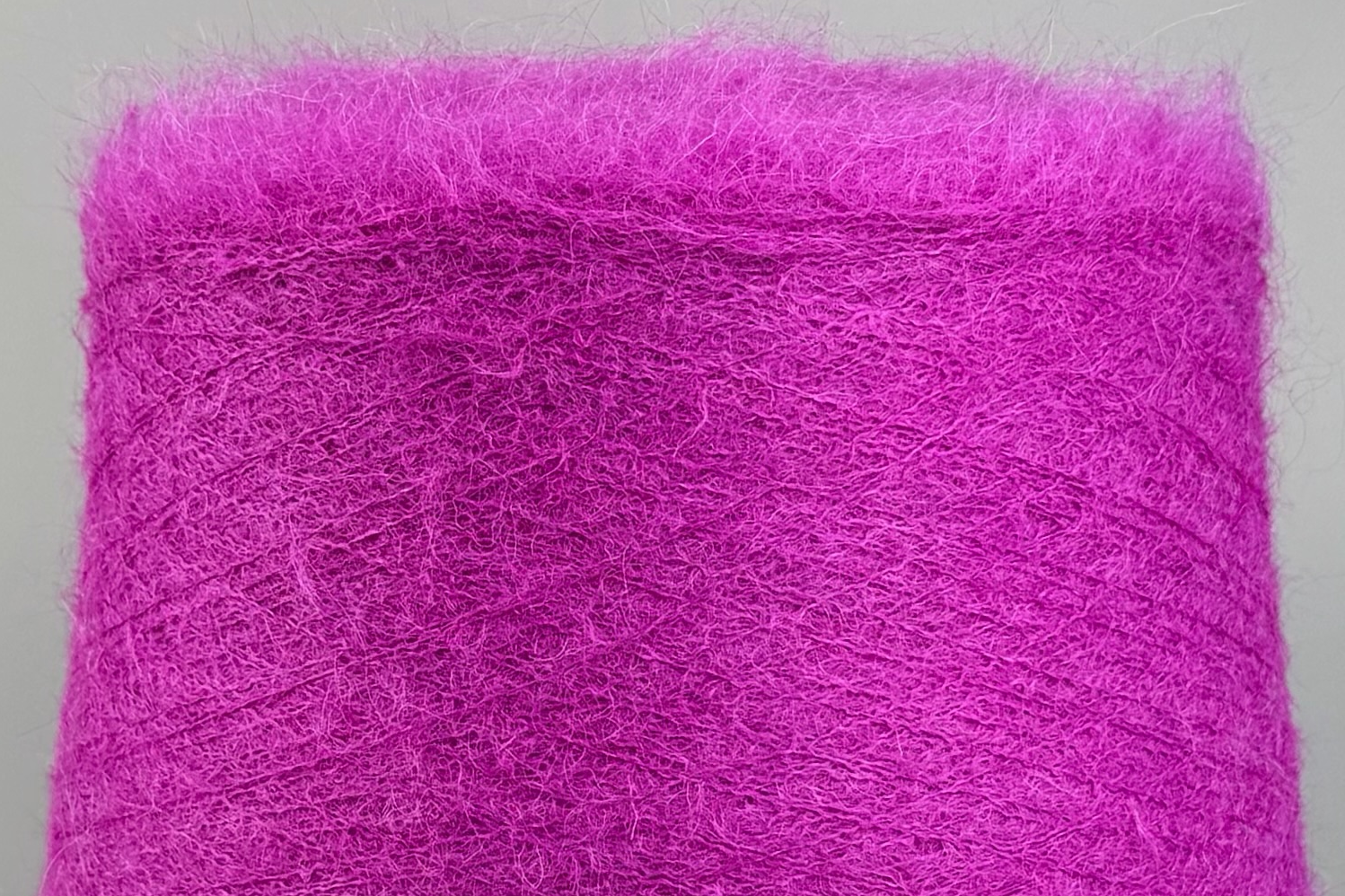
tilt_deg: -8.2
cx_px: 681
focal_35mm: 34
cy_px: 626
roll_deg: +1.8
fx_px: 1270
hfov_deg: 55.8
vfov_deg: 38.2
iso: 80
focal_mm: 6.76
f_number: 1.78
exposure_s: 1/476
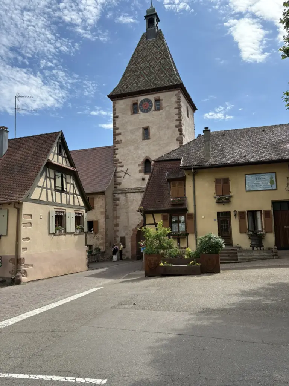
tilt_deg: +8.6
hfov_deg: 53.1
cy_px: 193
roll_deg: +1.8
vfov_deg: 67.3
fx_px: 289
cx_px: 144
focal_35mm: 26
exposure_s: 1/2639
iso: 50
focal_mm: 5.96
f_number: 1.6
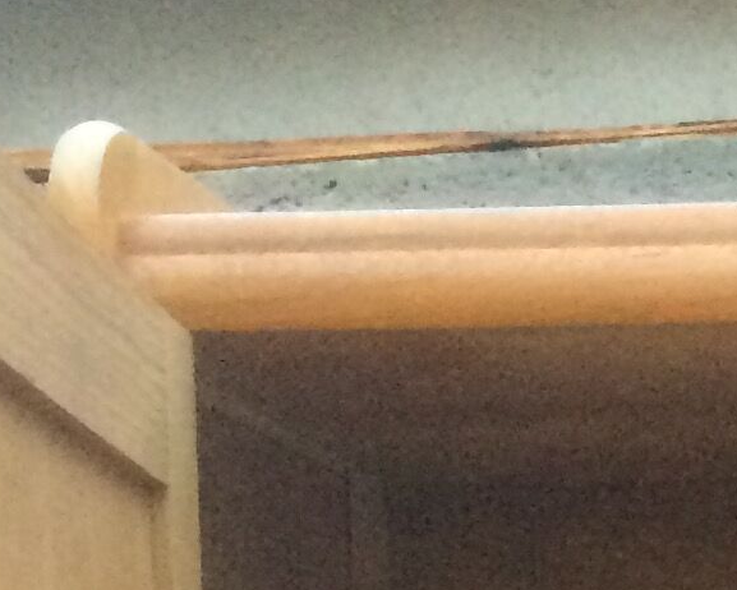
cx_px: 857
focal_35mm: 160
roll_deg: +0.0
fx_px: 3491
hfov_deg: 11.8
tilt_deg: -12.0
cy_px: 1913
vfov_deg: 8.0
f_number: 2.2
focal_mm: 4.15
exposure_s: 1/33
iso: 320
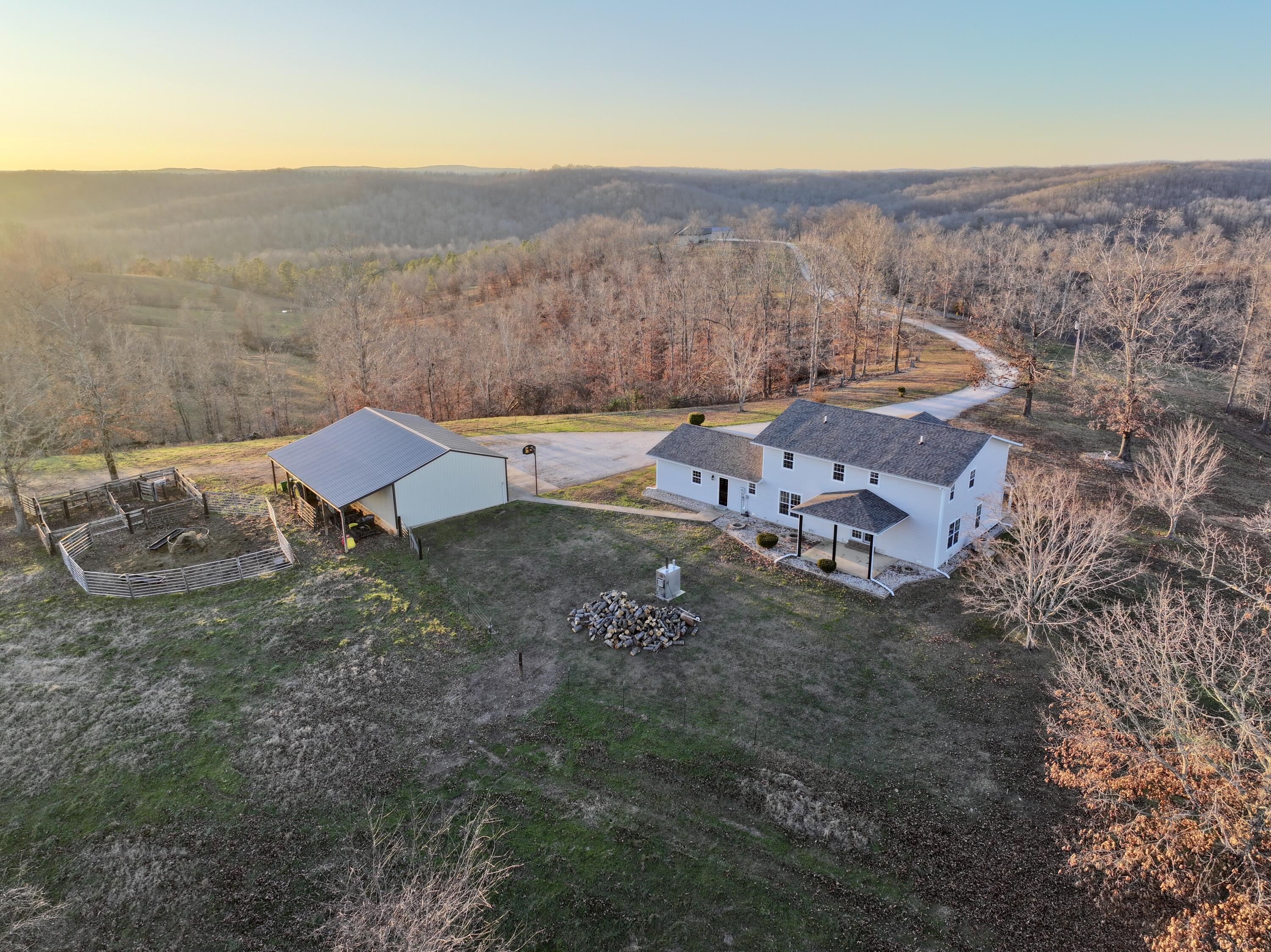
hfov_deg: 71.6
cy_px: 476
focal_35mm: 24
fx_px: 881
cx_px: 636
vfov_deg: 56.8
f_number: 2.8
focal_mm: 12.29
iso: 100
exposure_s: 1/120
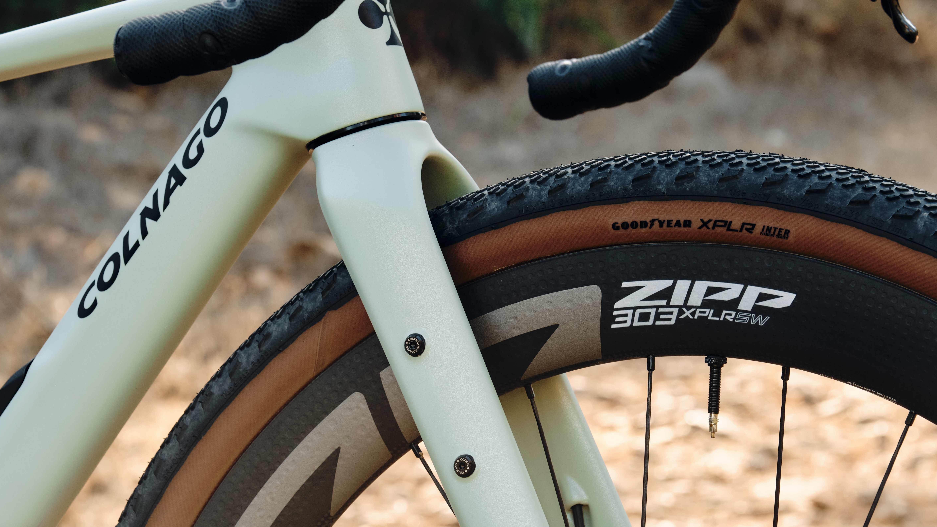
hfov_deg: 14.1
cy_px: 294
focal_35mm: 152
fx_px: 3776
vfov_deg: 8.0
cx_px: 440
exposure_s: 1/160
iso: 500
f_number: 8
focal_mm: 90.6
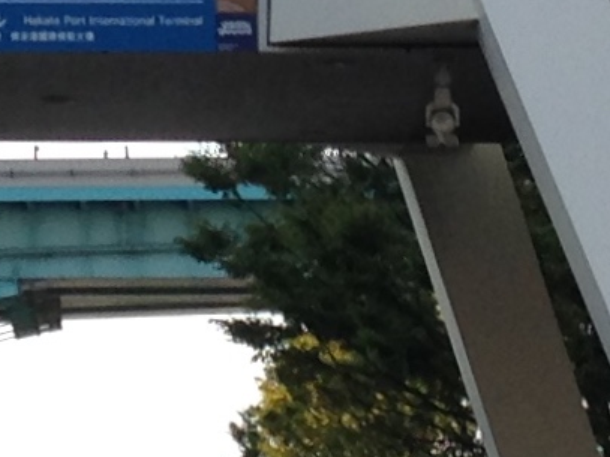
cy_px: -253
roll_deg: -2.6
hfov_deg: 7.6
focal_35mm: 260
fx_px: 4580
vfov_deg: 5.7
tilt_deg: +13.4
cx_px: 4
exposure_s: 1/448
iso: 50
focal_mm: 4.12
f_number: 2.4
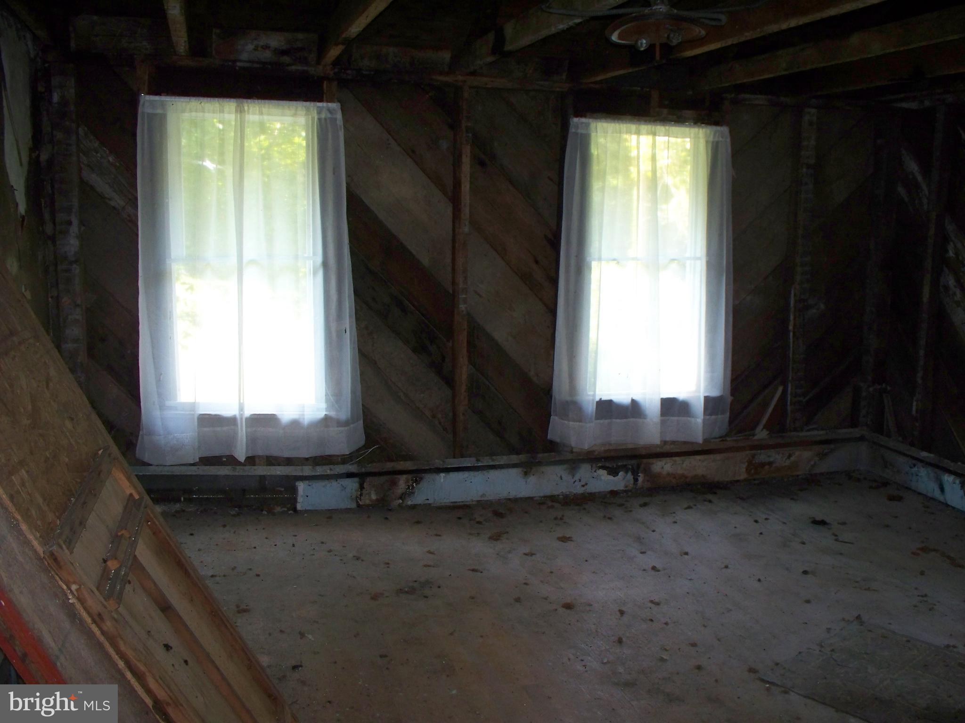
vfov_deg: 39.7
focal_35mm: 36
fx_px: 1004
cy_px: 362
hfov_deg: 51.4
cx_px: 482
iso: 200
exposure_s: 1/60
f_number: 2.8
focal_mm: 7.54
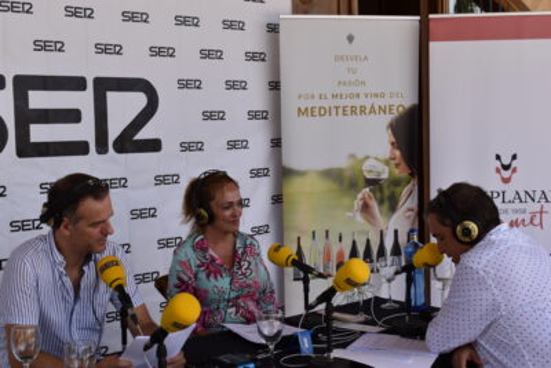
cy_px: 184
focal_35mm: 52
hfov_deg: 37.8
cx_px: 276
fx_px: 804
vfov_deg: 25.8
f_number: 8
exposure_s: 1/250
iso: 320
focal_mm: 35
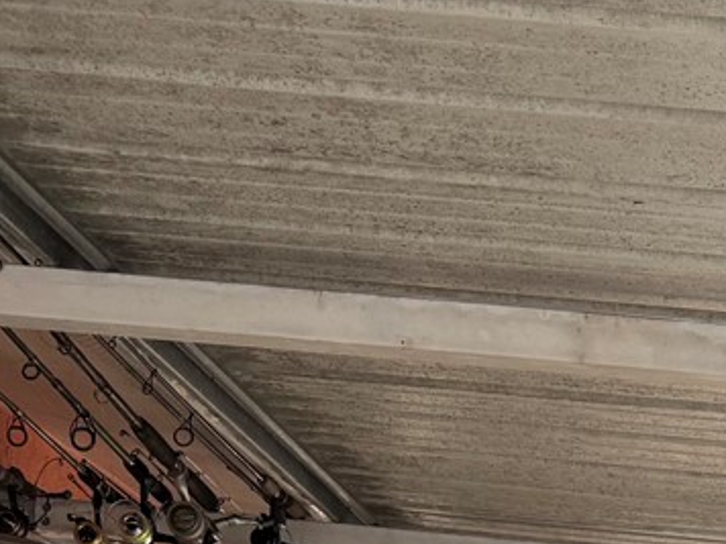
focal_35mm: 108
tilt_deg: -4.3
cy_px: 1216
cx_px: 944
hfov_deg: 17.1
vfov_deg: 11.7
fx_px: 2265
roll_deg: -1.1
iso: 80
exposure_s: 1/1522
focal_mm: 6.76
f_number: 1.78
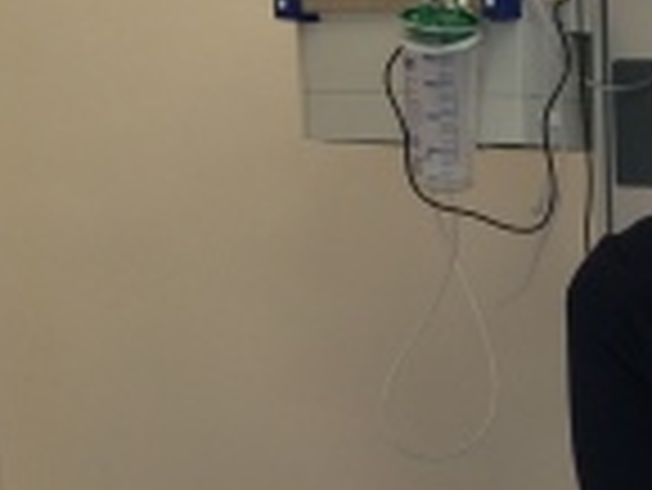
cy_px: 670
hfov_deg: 16.7
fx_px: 1998
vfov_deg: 13.4
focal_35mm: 106
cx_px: 994
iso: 40
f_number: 2.2
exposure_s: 1/60
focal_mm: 4.12
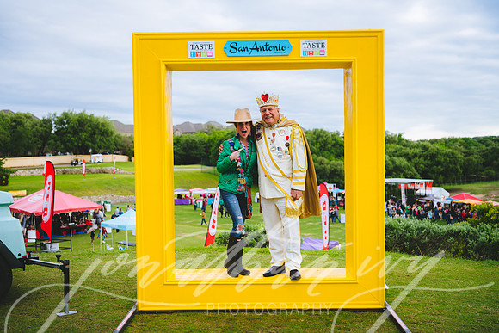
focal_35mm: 42
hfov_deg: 46.4
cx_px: 250
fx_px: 582
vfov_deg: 31.9
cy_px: 166
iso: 64
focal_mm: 42
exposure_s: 1/200
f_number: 2.8
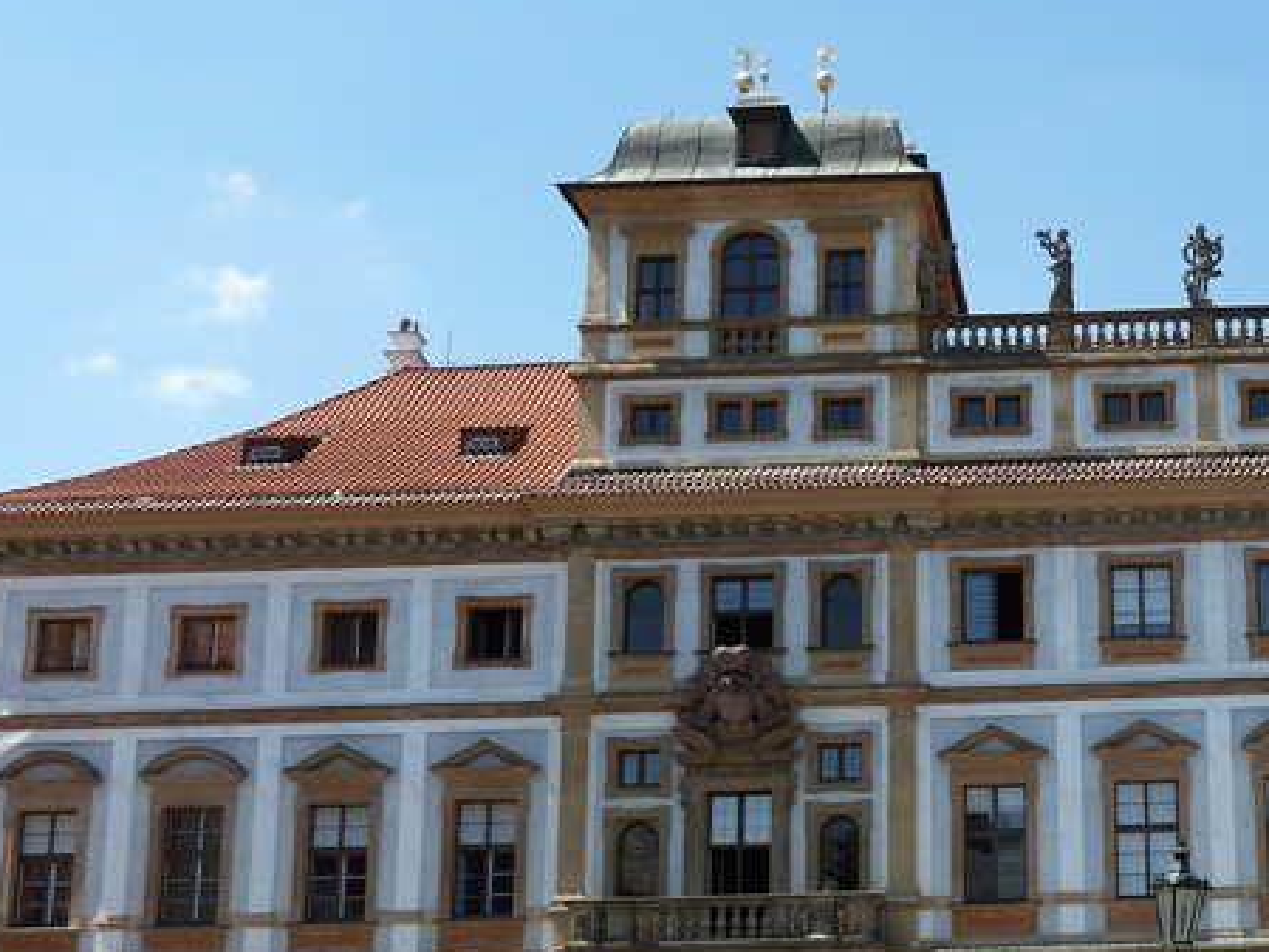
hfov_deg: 31.7
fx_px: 2090
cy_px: 670
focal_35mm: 57
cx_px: 1201
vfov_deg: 25.5
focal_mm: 4.1
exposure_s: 1/400
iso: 80
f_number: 4
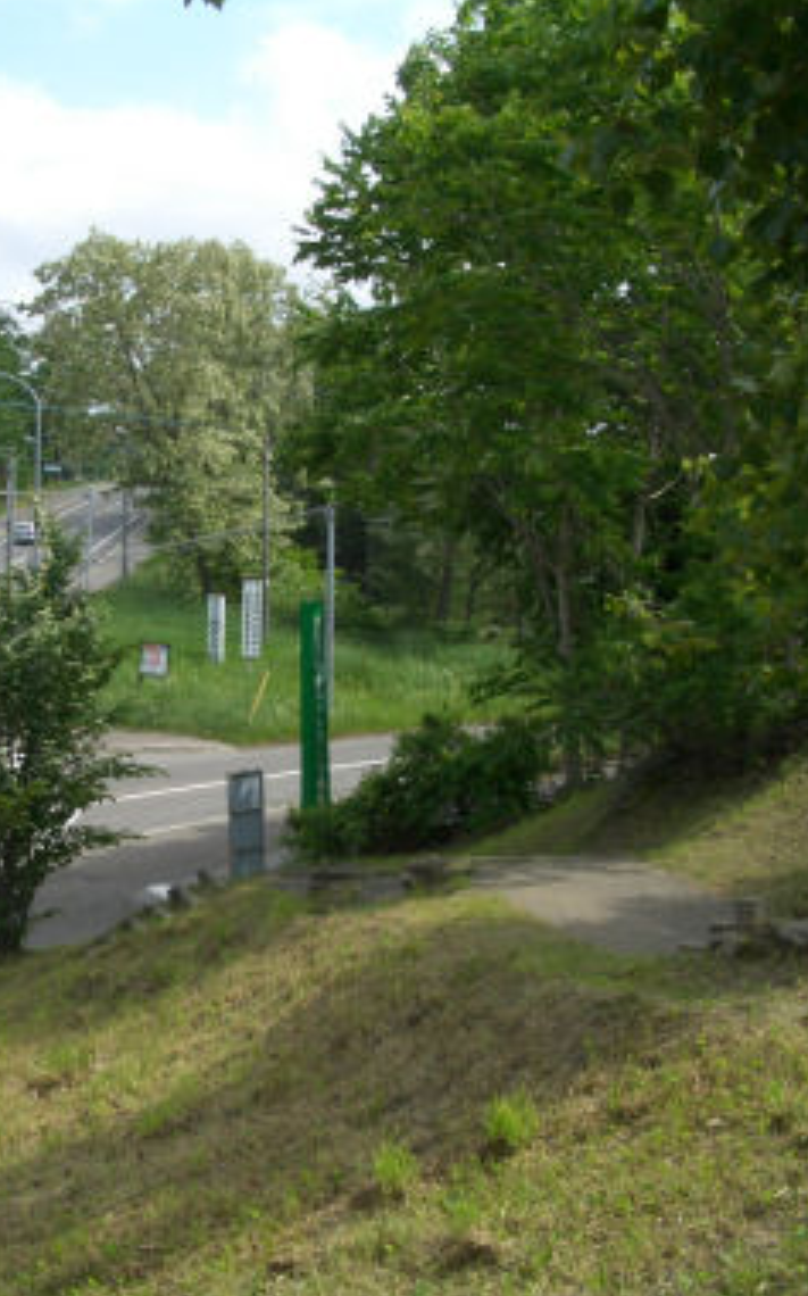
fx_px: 1764
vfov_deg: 40.3
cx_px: 61
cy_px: 645
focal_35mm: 50
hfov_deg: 24.9
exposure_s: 1/400
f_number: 4.3
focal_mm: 5.8
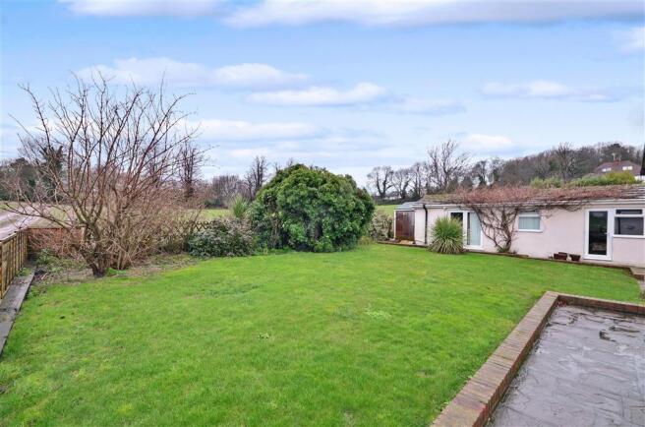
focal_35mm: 15
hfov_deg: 100.5
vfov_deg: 77.0
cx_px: 322
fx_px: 268
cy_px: 214
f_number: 10
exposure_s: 1/40
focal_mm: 10
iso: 640
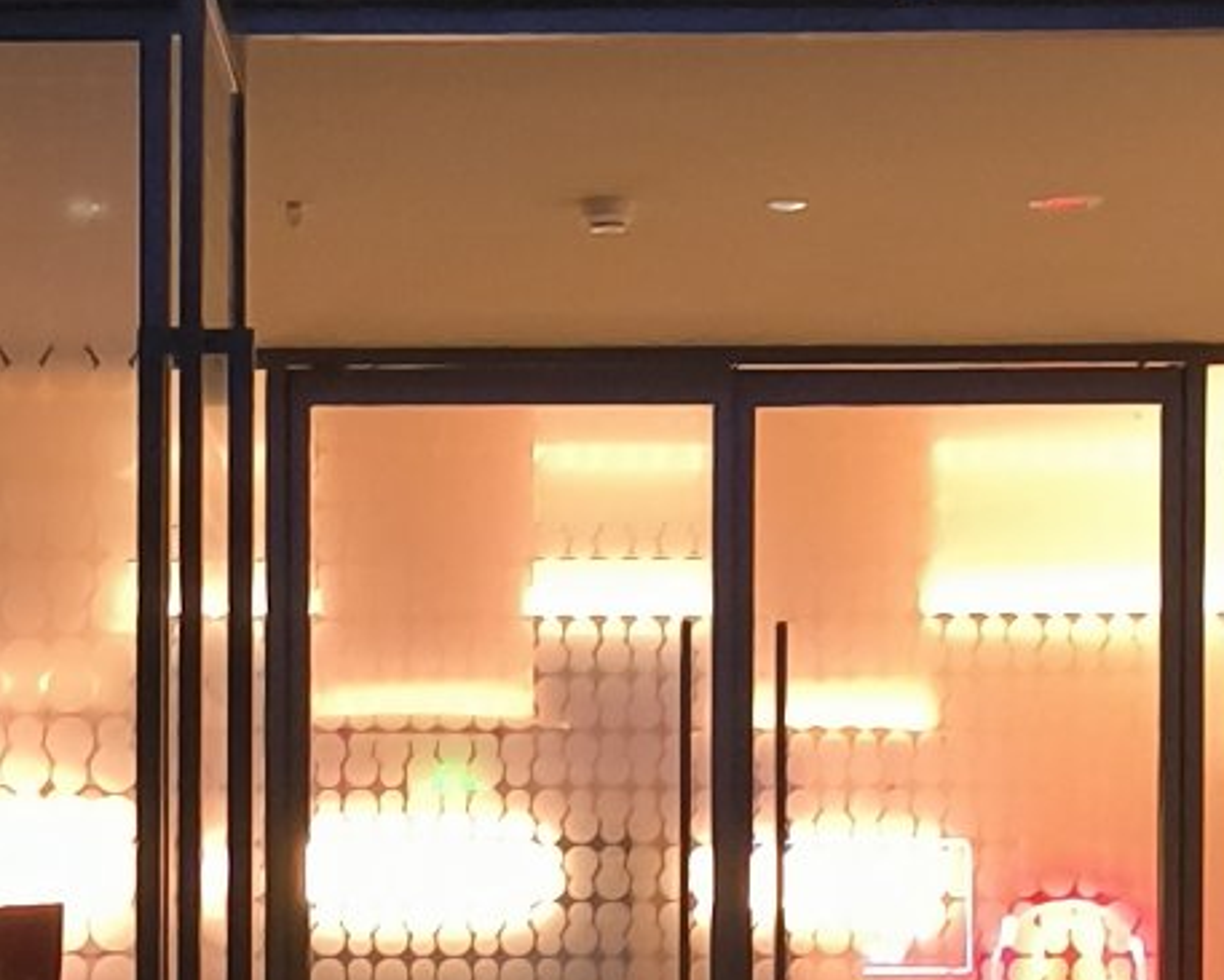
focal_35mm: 134
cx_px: 423
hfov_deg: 14.3
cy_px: 1197
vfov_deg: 11.3
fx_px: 4856
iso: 373
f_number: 1.79
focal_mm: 4.69
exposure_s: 1/33.4
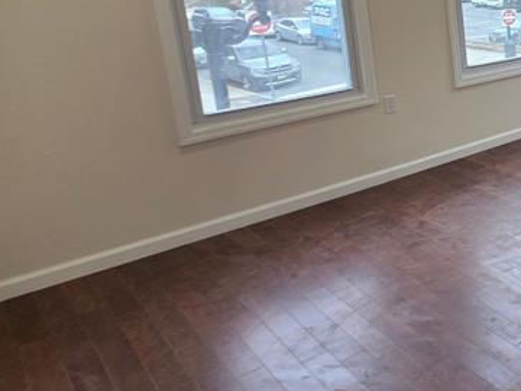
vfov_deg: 37.1
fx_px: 557
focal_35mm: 37
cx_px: 682
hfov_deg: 34.7
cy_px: 68
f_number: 1.9
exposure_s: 1/120
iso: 100
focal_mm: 2.2
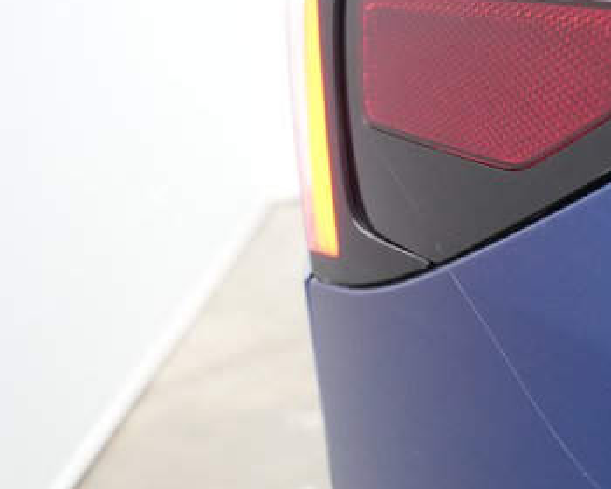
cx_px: 433
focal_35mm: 48
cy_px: 362
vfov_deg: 31.0
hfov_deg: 38.1
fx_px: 868
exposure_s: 1/125
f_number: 5
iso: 6400
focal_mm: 28
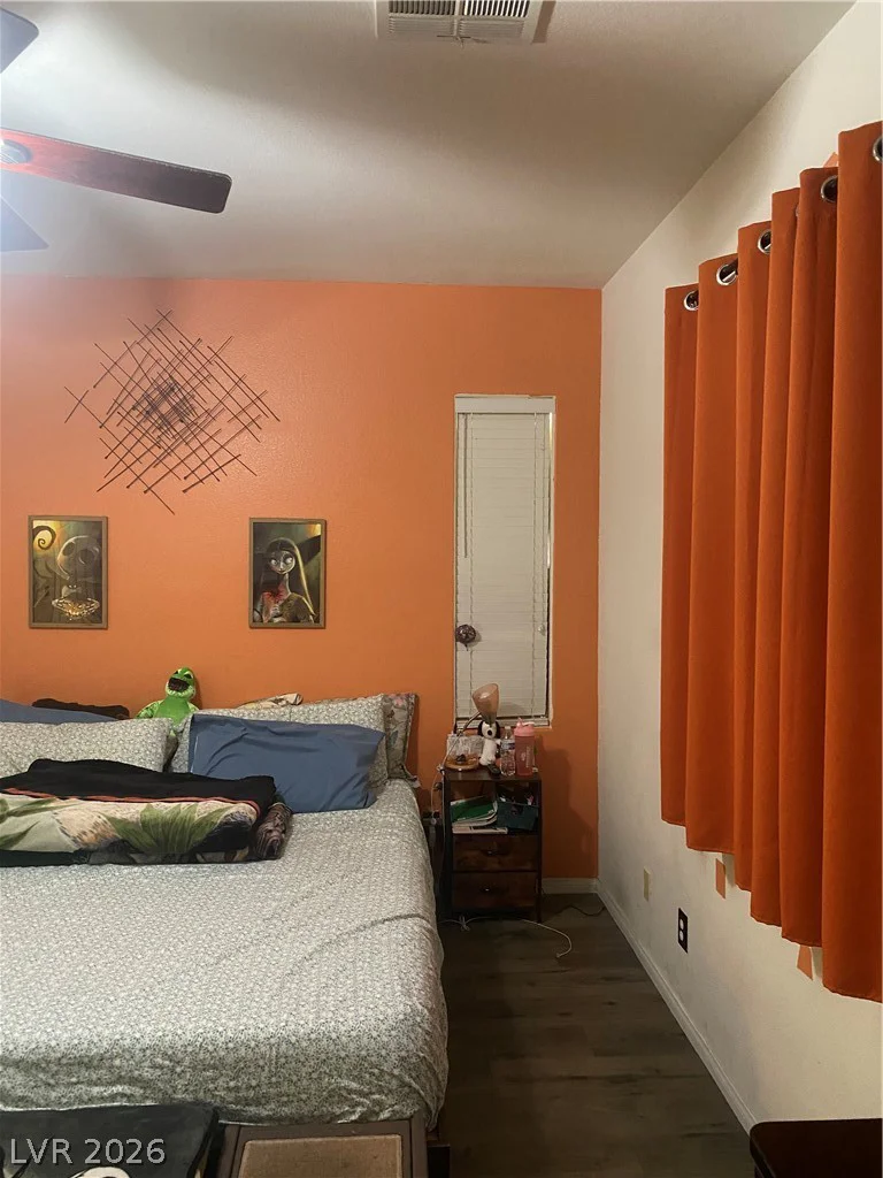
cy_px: 589
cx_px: 442
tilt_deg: -0.1
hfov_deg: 53.1
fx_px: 884
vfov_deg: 67.3
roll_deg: -0.4
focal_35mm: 26
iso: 500
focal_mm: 4.25
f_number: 1.8
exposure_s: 1/30
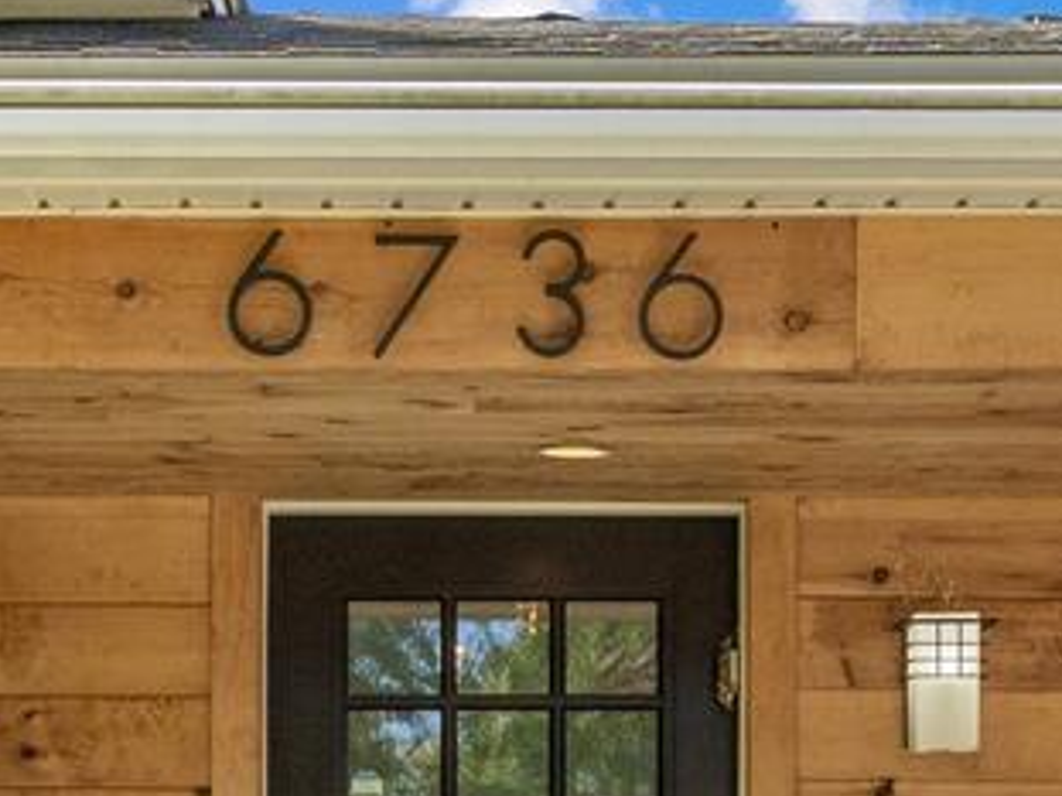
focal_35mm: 95
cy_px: 1114
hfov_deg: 20.7
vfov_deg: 14.7
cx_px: 485
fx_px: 2913
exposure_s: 1/1000
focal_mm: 20.3
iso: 800
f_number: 8
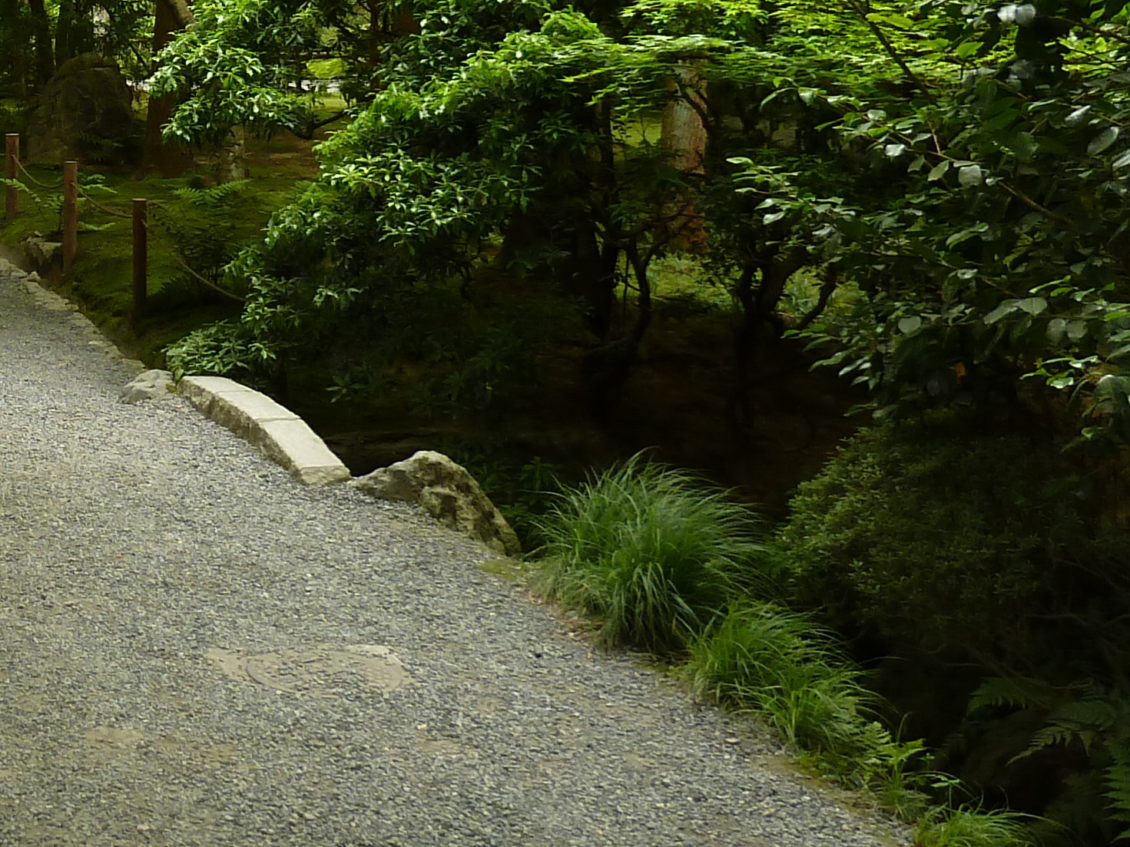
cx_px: -346
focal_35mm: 68
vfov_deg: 21.1
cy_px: 58
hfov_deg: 24.8
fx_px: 2220
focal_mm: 4.1
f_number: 3.3
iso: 80
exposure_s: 1/15
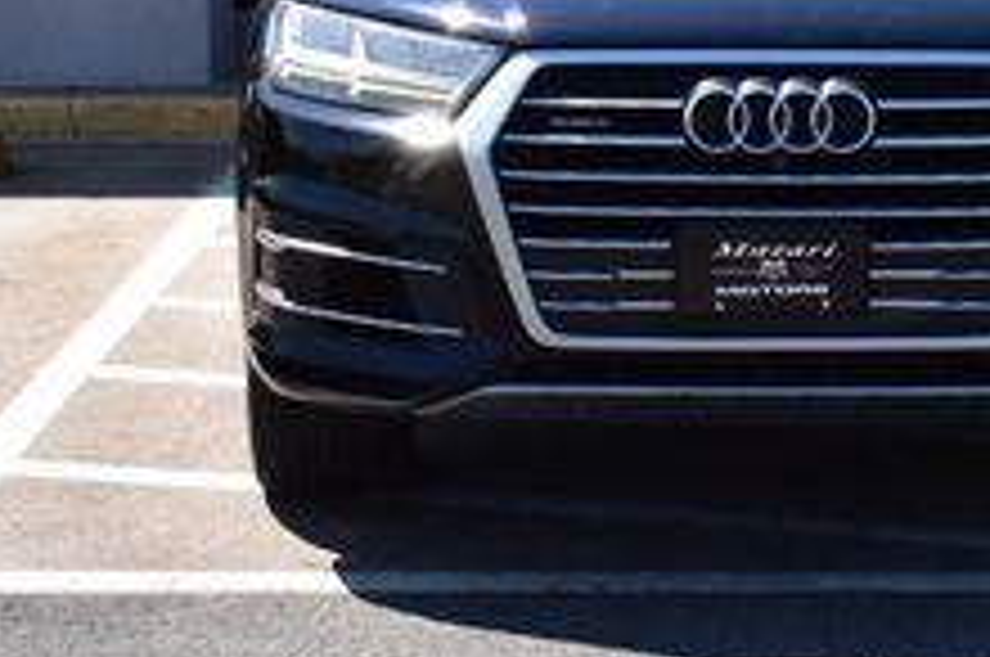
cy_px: -126
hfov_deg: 15.1
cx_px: 783
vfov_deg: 9.9
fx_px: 3720
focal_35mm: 135
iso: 400
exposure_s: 1/400
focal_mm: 31
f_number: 11
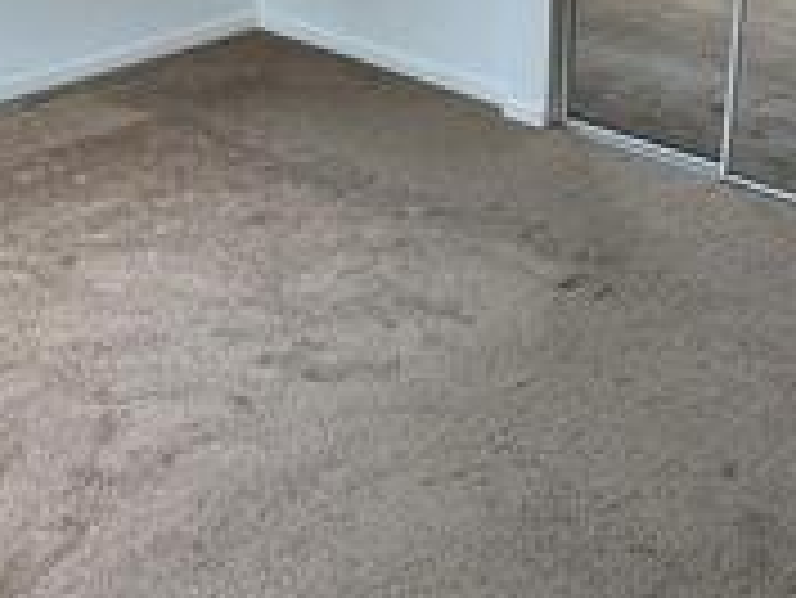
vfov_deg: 29.6
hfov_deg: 40.3
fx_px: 1082
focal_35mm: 47
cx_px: 337
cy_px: 58
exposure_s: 1/120
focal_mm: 1.57
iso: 64
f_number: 1.8
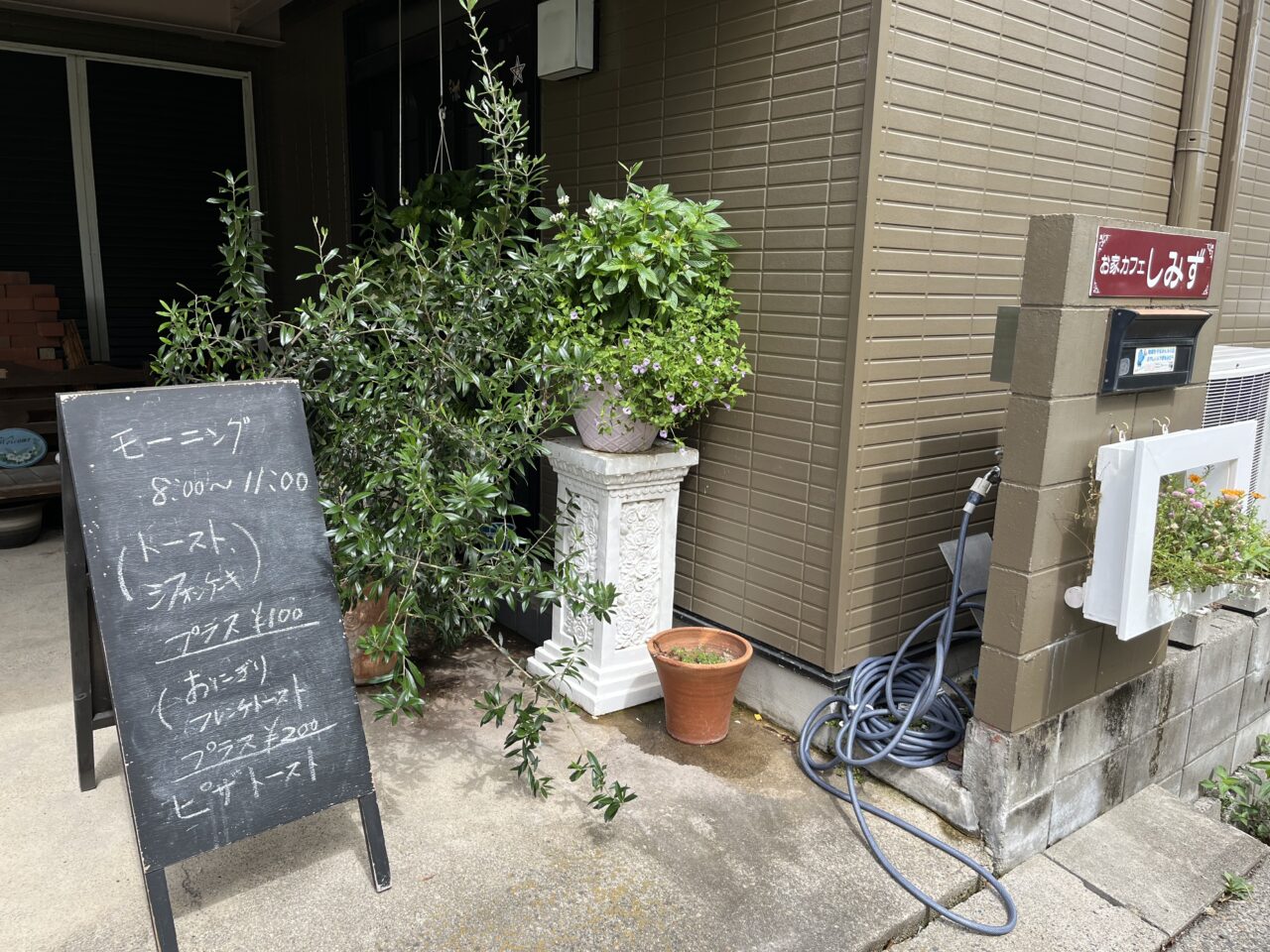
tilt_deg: -11.4
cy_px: 476
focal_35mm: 26
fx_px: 954
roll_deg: -0.7
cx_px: 635
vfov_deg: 53.1
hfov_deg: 67.3
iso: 50
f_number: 1.6
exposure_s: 1/696
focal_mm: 5.1
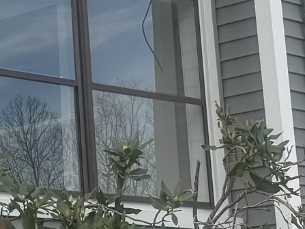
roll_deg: +2.0
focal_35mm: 165
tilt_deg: +17.1
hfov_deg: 11.9
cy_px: -53
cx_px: 19
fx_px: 1453
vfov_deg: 8.9
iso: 80
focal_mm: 6.76
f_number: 1.78
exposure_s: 1/1026
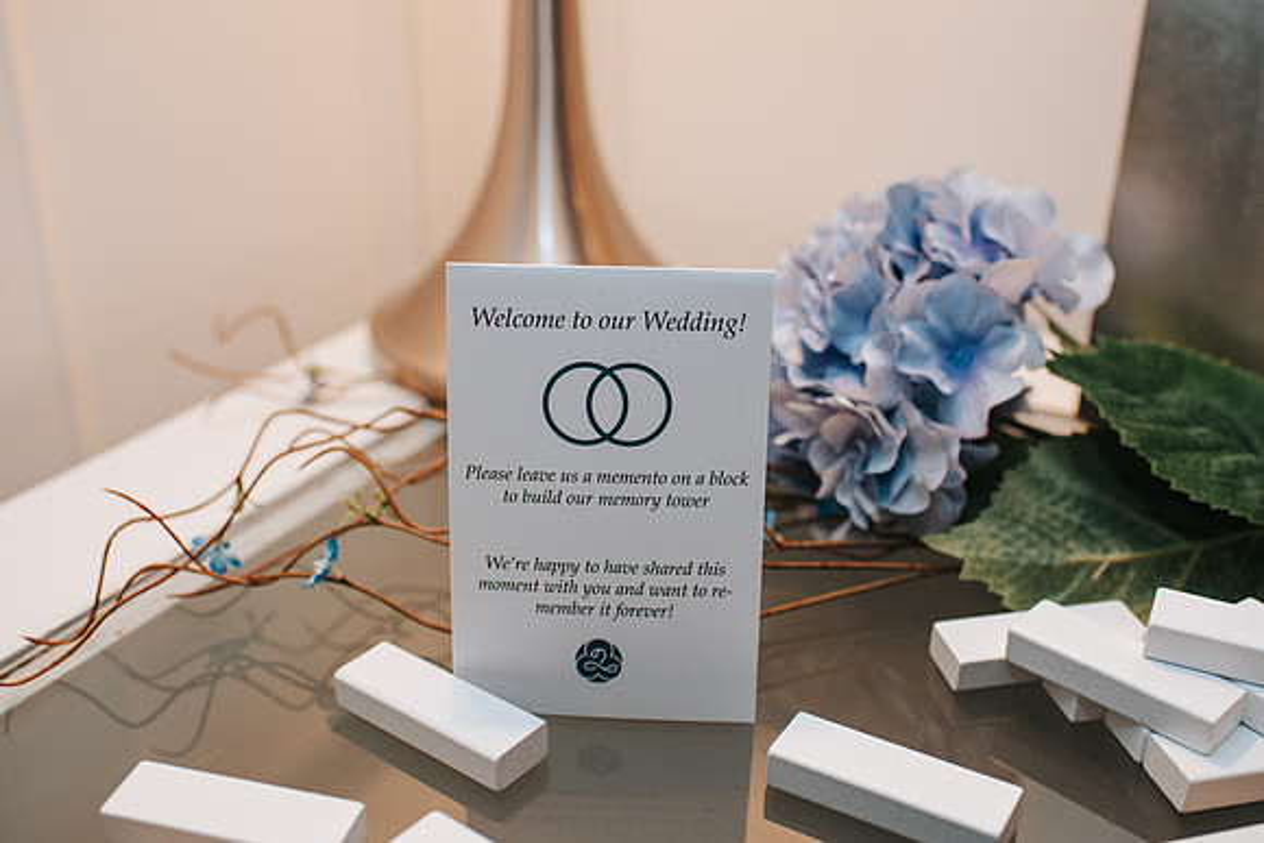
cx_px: 632
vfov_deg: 35.3
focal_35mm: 38
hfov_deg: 51.0
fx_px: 1325
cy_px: 422
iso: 800
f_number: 2.8
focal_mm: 35
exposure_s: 1/200
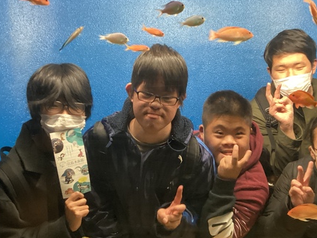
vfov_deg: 32.1
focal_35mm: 45
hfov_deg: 41.9
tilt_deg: -11.2
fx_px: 412
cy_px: 147
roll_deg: +0.3
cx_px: 188
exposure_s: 1/40
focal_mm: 3.3
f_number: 2.4
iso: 400
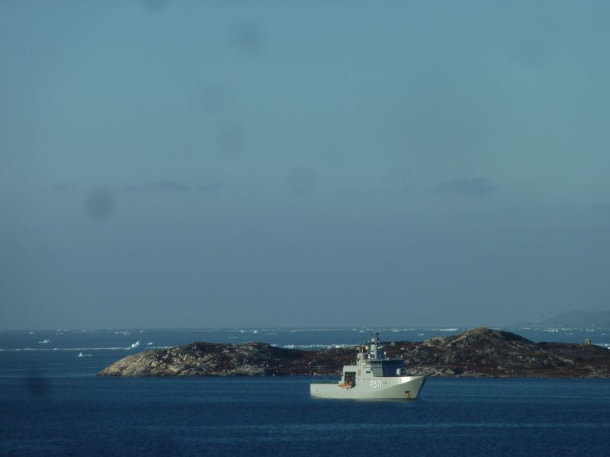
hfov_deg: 6.6
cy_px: 228
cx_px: 305
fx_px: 5287
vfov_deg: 5.0
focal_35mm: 300
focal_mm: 49.2
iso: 80
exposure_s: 1/500
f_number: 5.6
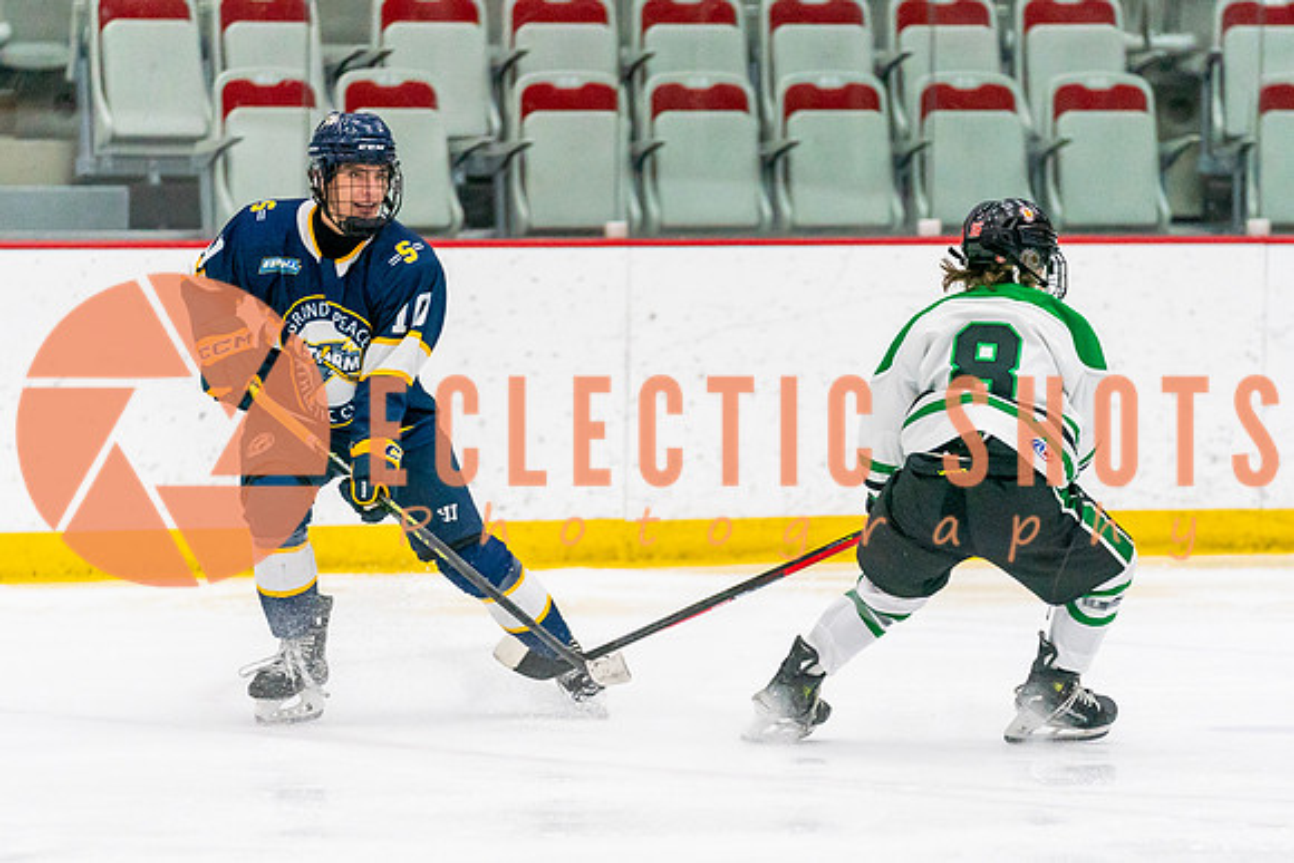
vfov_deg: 4.4
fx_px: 11185
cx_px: 660
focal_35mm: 311
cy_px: 622
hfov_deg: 6.6
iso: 3200
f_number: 2.8
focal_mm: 184
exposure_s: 1/1250
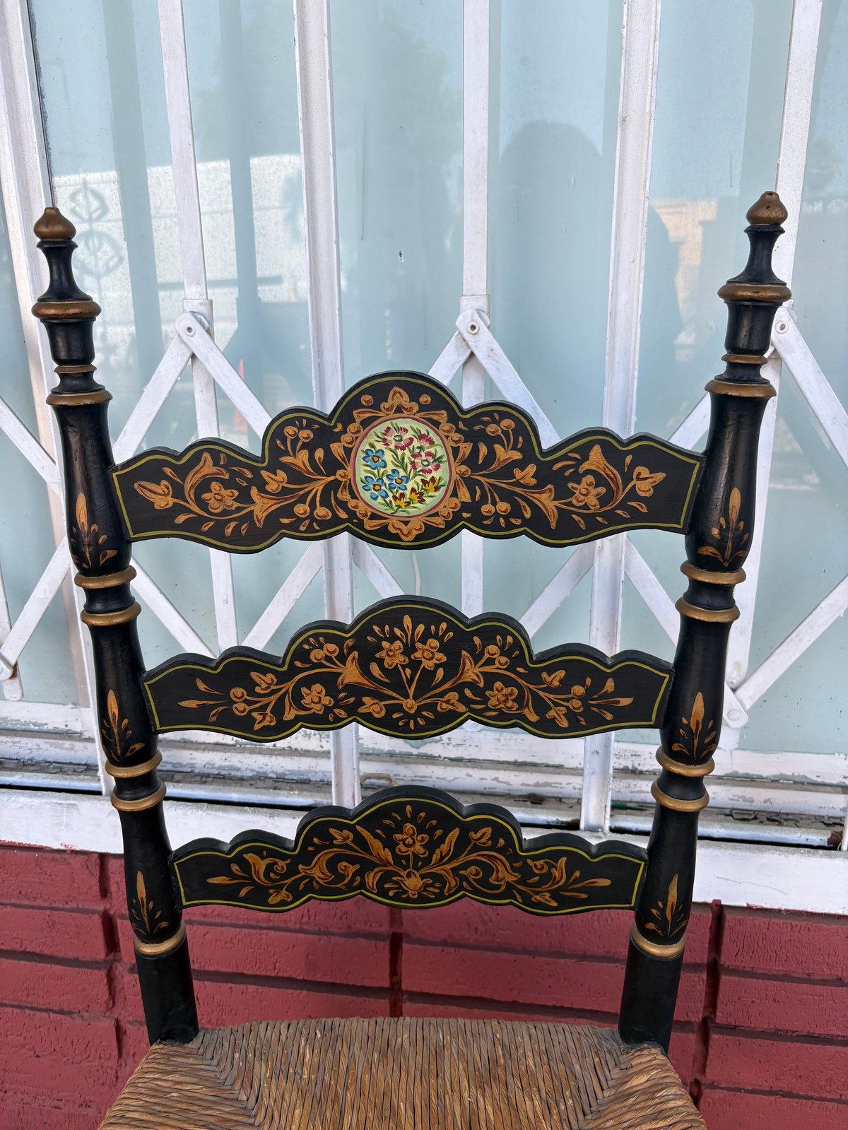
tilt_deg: -16.6
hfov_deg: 53.1
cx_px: 424
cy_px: 565
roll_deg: +0.8
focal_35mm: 26
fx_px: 849
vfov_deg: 67.3
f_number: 1.6
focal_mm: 5.96
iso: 50
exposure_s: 1/465
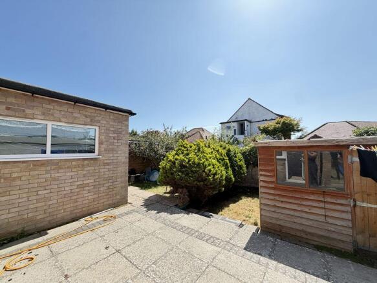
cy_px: 142
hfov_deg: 102.1
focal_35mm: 14
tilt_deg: +4.5
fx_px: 152
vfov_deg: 85.7
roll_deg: +0.4
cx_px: 188
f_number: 2.2
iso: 50
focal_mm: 2.22
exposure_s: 1/502
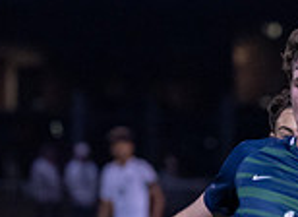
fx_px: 5365
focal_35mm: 630
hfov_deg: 3.2
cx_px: 319
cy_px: 252
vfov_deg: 2.3
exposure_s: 1/1000
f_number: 2.8
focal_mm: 118
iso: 3200
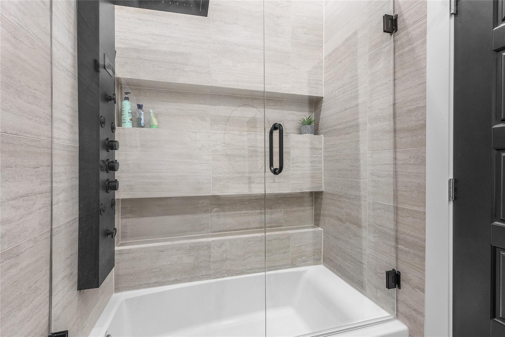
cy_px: 168
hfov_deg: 100.4
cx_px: 252
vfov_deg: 77.3
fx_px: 210
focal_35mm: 15
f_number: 10
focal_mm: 10
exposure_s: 1/3
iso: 400
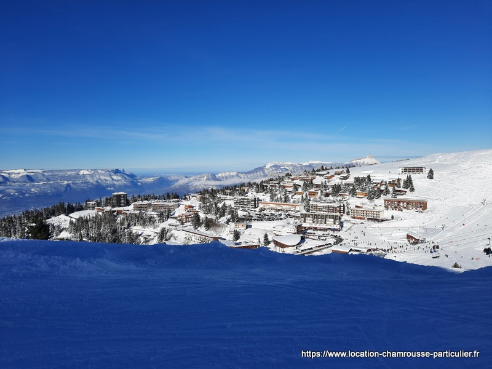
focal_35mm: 25
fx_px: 355
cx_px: 246
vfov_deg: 54.9
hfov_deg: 69.4
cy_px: 184
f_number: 2
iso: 32
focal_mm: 4.6
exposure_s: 1/2392
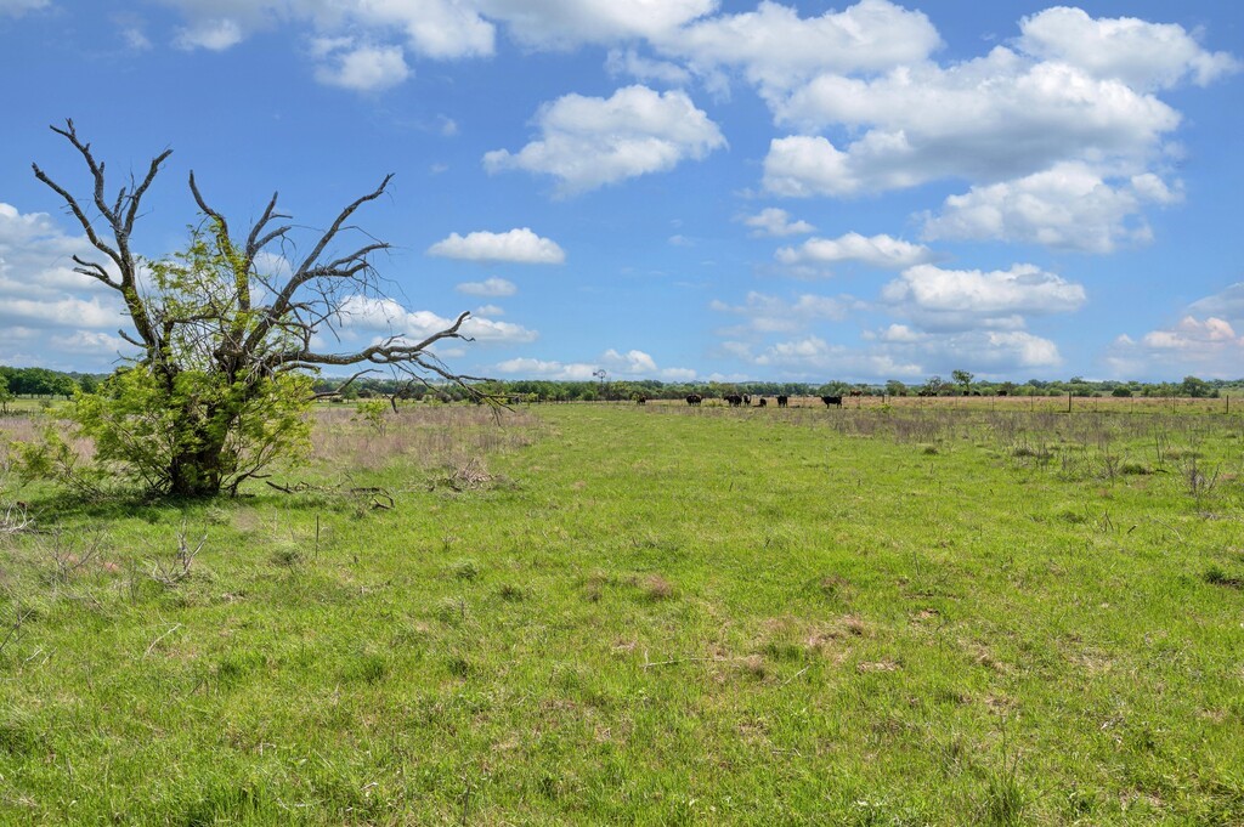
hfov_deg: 62.0
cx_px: 622
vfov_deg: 43.5
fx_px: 1036
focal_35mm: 30
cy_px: 414
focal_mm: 30
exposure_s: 1/500
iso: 100
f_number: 8
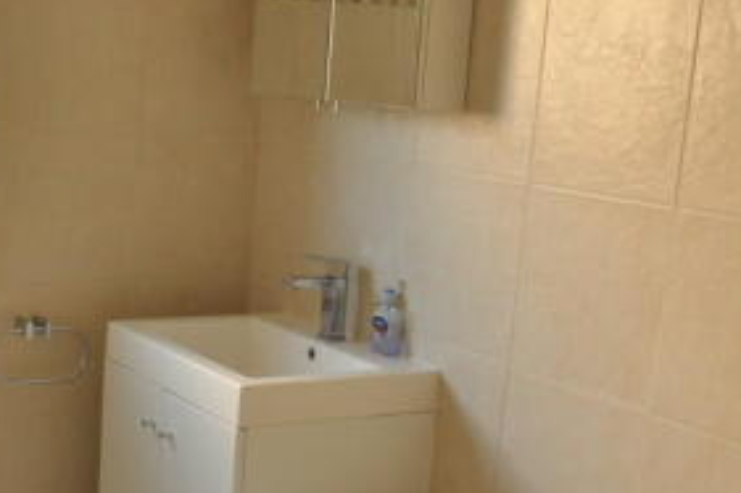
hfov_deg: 30.5
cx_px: 71
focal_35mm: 63
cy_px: 359
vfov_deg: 21.4
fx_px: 1296
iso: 1250
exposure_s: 1/80
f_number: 5.6
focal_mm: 18
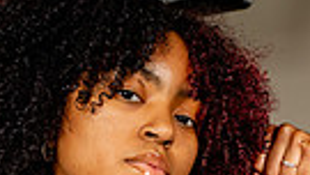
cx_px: 129
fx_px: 1036
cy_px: 454
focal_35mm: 126
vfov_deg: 8.6
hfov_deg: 17.0
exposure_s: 1/400
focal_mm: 36
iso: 250
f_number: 8
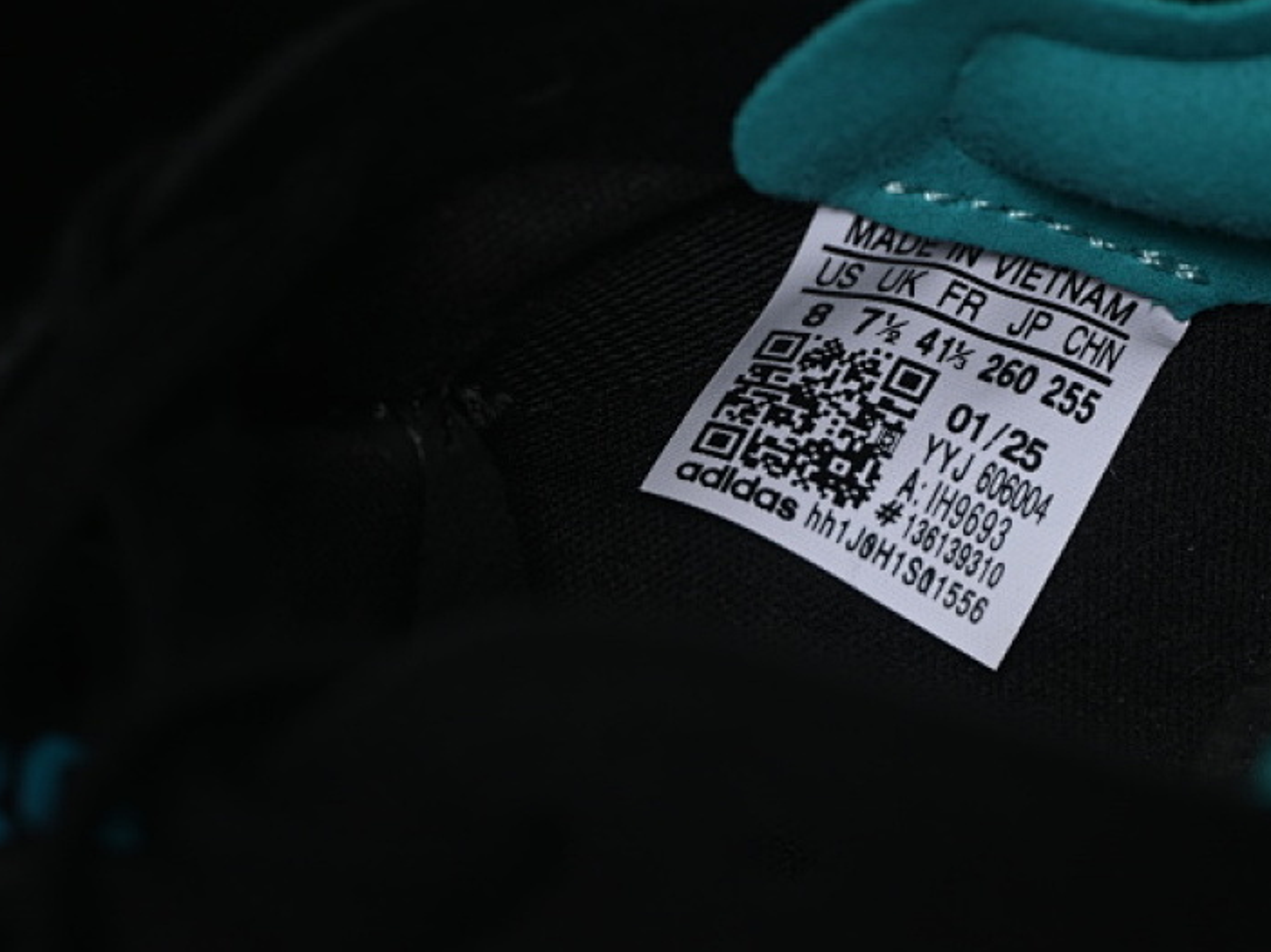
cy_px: 434
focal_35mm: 111
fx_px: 4074
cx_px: 914
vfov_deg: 13.3
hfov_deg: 17.7
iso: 160
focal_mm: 50
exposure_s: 1/50
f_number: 6.3
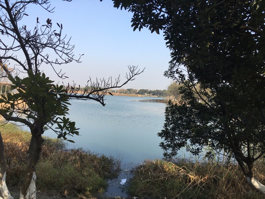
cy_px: 100
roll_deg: -2.4
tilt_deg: -1.2
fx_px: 222
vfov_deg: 48.2
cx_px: 132
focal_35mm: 29
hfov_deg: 61.7
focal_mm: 4.15
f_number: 2.2
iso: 25
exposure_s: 1/864
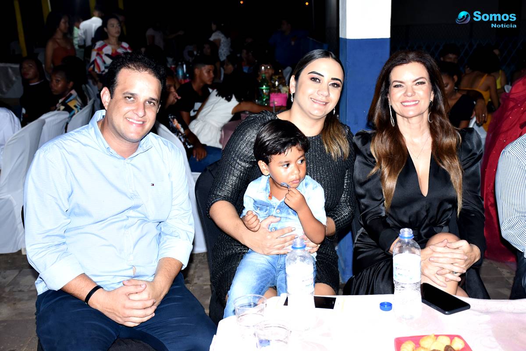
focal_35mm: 45
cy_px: 176
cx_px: 263
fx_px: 657
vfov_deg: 29.9
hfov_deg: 43.6
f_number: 4
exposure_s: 1/100
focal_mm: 30
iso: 1000
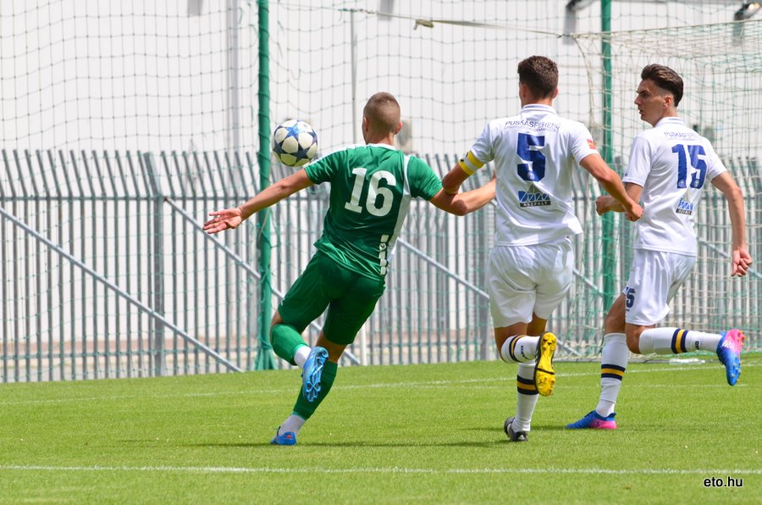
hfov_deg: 7.1
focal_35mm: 292
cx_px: 381
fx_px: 6178
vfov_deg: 4.7
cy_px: 252
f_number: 7.1
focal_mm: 195
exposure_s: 1/3200
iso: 500
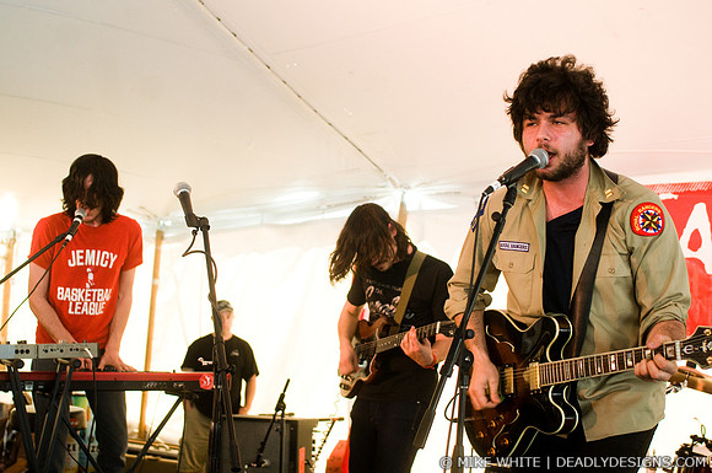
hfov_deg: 37.9
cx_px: 356
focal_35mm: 52
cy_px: 236
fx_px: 1037
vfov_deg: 25.7
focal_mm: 35
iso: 800
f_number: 3.2
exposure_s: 1/125
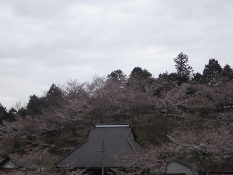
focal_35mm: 87
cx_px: 116
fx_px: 586
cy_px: 88
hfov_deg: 22.5
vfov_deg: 17.0
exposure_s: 1/100
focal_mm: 15.4
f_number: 4.5
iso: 1600
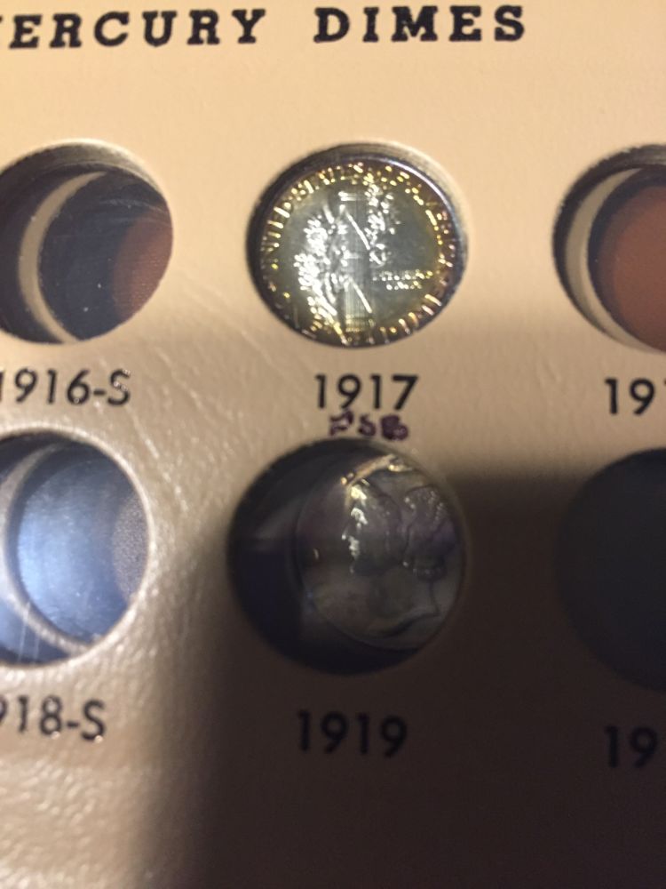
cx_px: 333
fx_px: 744
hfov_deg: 48.2
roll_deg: -4.0
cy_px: 444
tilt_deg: -23.3
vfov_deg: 61.7
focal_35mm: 29
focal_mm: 4.15
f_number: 2.2
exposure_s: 1/30
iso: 250
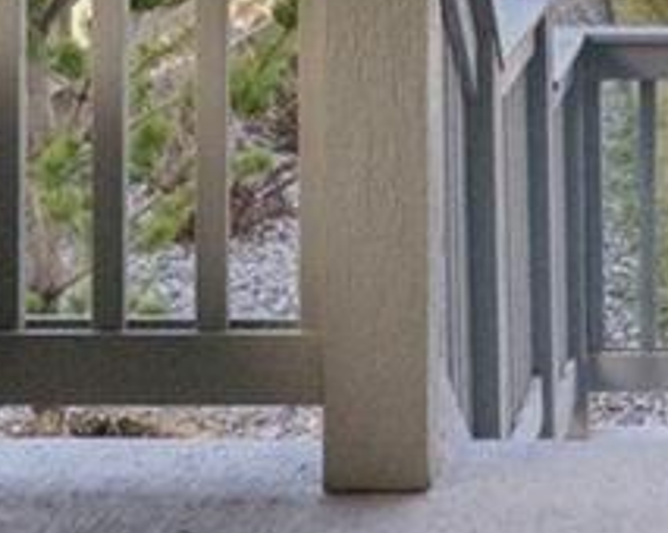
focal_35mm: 117
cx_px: 728
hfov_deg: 16.1
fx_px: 2302
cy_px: -329
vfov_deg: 12.4
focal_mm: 11
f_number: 8
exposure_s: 1/250
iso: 100
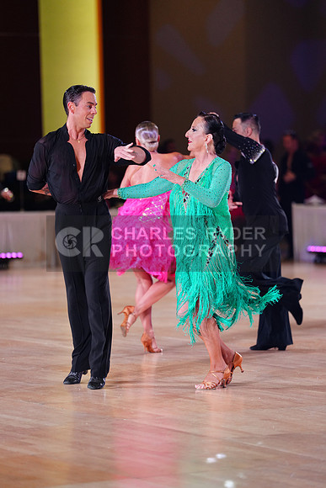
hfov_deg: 7.9
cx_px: 163
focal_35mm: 173
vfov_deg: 11.9
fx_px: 2348
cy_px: 244
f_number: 2.8
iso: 2000
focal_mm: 173
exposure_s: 1/400
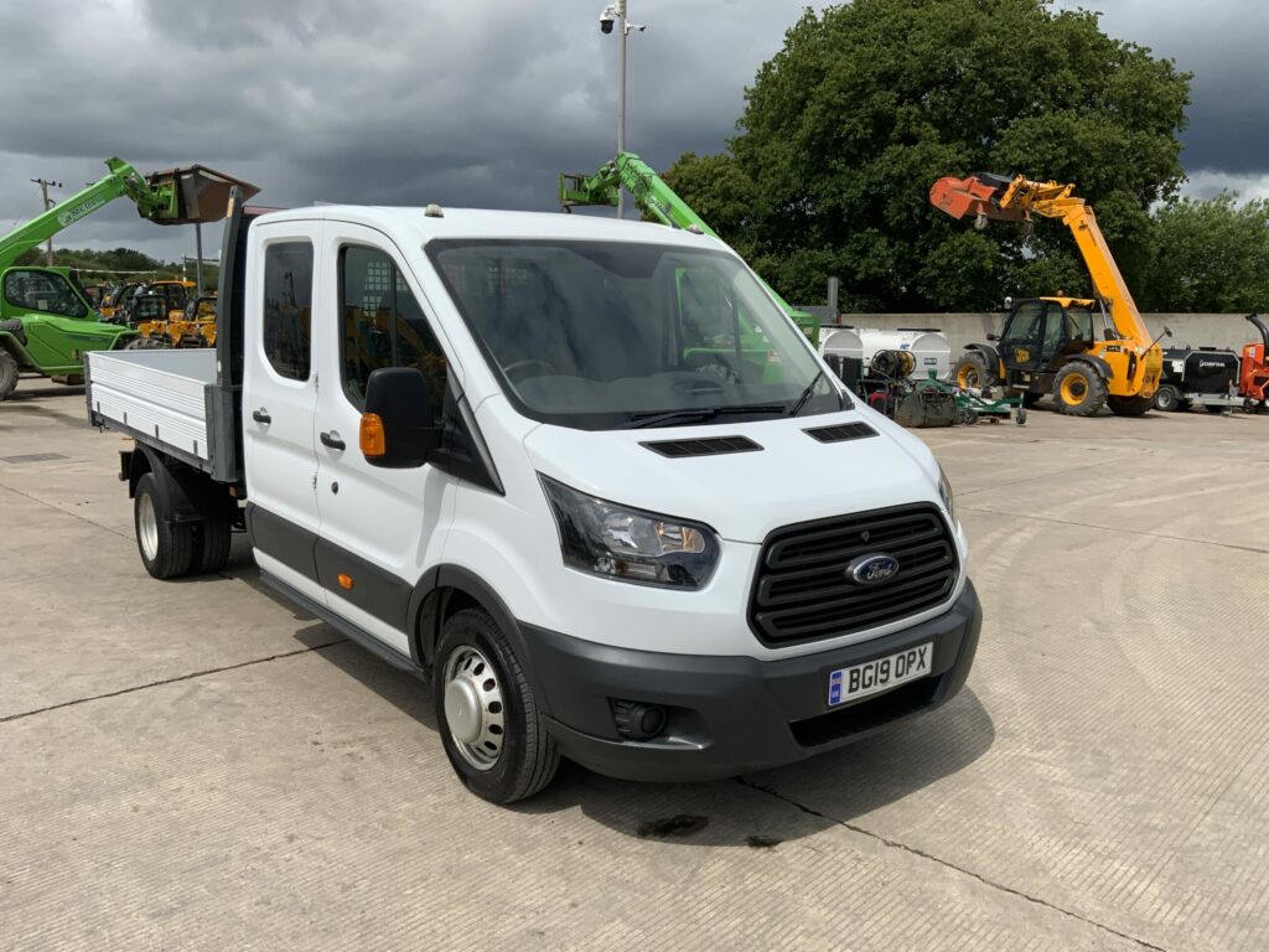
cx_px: 634
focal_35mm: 29
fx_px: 1063
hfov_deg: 61.7
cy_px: 476
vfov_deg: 48.2
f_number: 1.8
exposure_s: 1/3788
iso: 16
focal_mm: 3
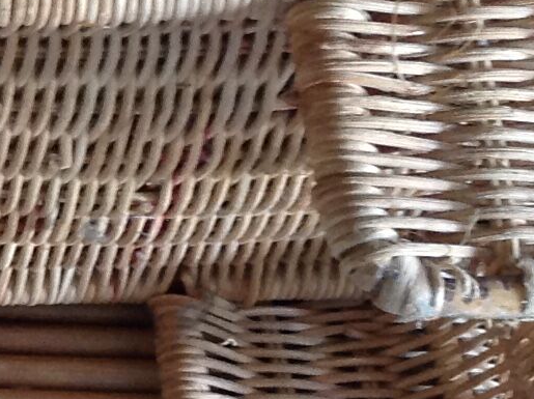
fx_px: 2712
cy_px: -72
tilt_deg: -58.7
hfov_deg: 10.5
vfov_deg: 8.3
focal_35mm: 176
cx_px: -437
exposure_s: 1/15
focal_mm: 4.28
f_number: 2.4
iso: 125
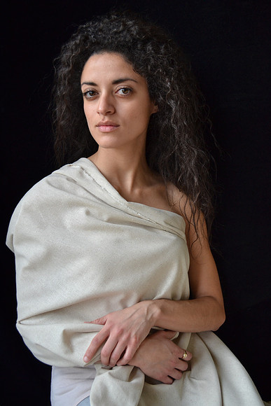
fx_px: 440
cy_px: 203
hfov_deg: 34.2
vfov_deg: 49.5
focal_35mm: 39
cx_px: 136
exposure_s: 1/80
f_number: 4.5
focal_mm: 26
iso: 400
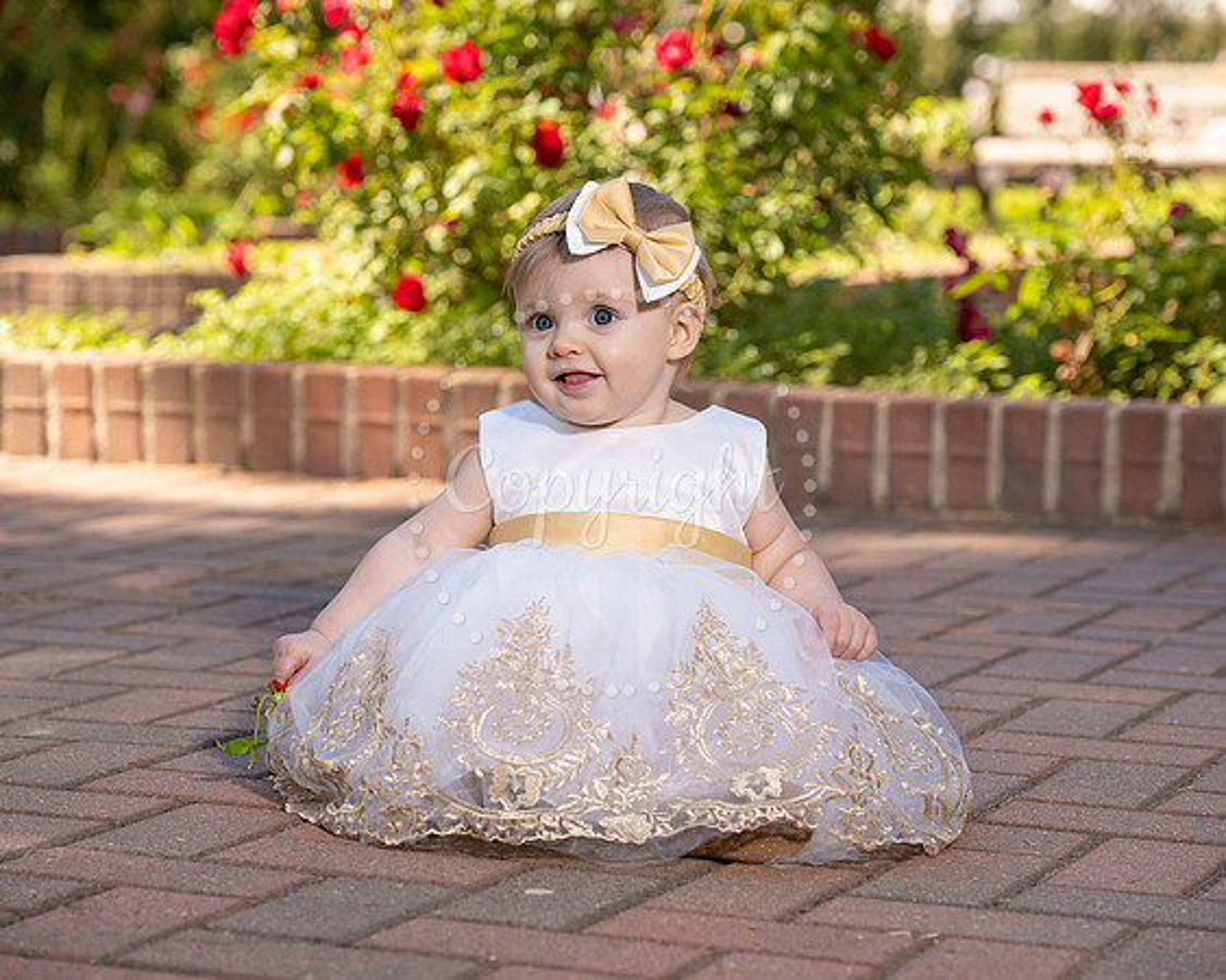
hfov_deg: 18.7
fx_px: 3717
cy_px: 490
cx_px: 613
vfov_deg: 15.0
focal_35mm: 102
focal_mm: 91
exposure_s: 1/200
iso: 500
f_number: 5
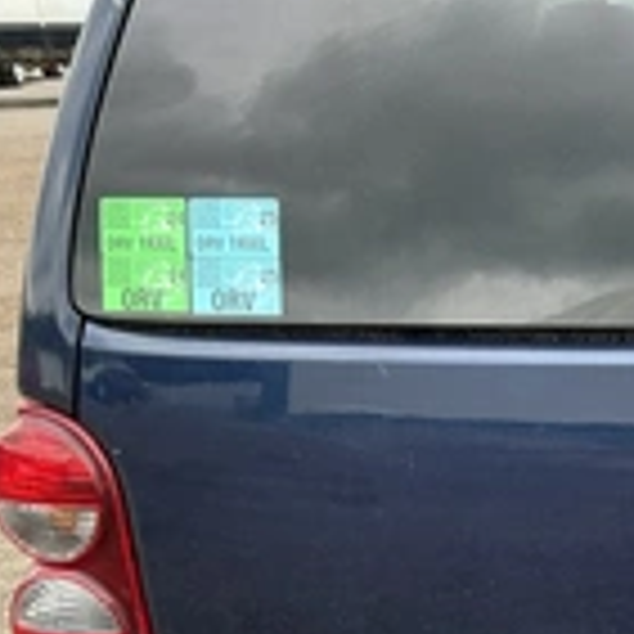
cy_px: 625
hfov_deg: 22.1
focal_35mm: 70
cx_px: 832
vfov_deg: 23.7
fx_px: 1450
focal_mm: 3
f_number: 1.8
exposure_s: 1/122
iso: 16
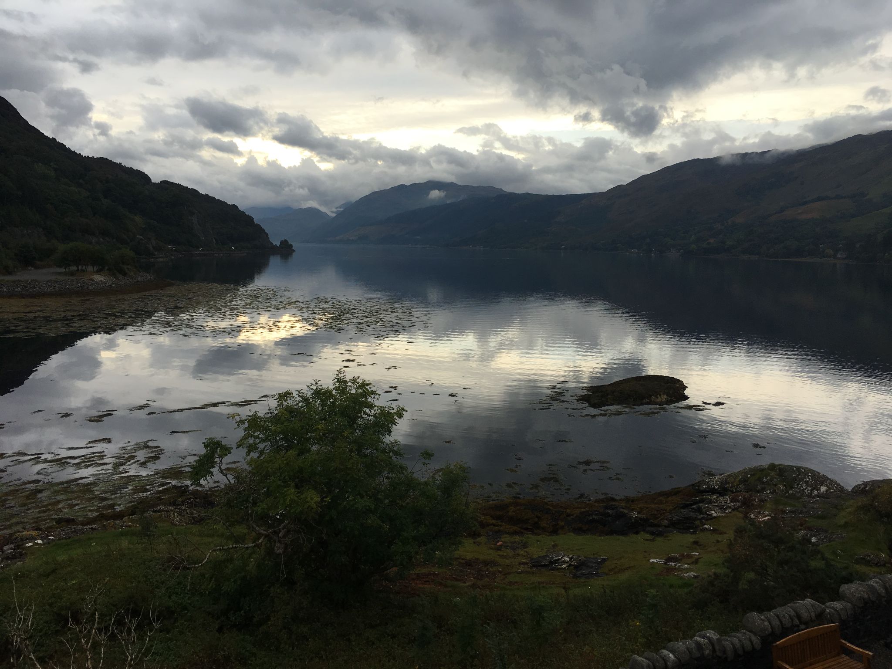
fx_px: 747
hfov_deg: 61.7
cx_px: 446
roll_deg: -2.1
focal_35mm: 29
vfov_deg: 48.2
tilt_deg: -6.3
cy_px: 334
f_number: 2.2
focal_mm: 4.15
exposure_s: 1/938
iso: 25
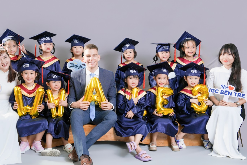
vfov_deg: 29.9
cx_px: 106
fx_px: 309
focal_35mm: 45
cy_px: 90
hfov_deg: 43.5
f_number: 4.5
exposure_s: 1/160
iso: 320
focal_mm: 38
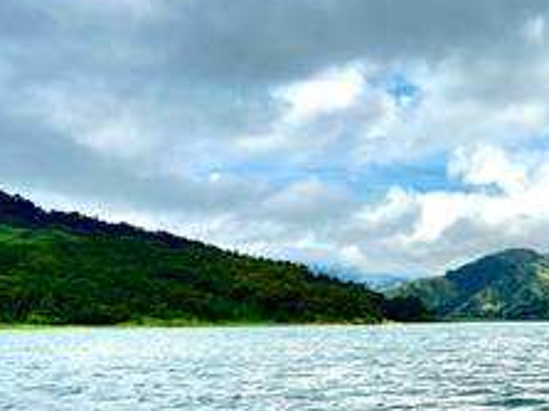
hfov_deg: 31.5
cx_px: 564
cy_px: 212
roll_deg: +0.2
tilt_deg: +6.7
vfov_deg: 26.1
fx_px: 888
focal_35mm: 56
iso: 50
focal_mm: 5.7
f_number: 1.5
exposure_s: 1/1326
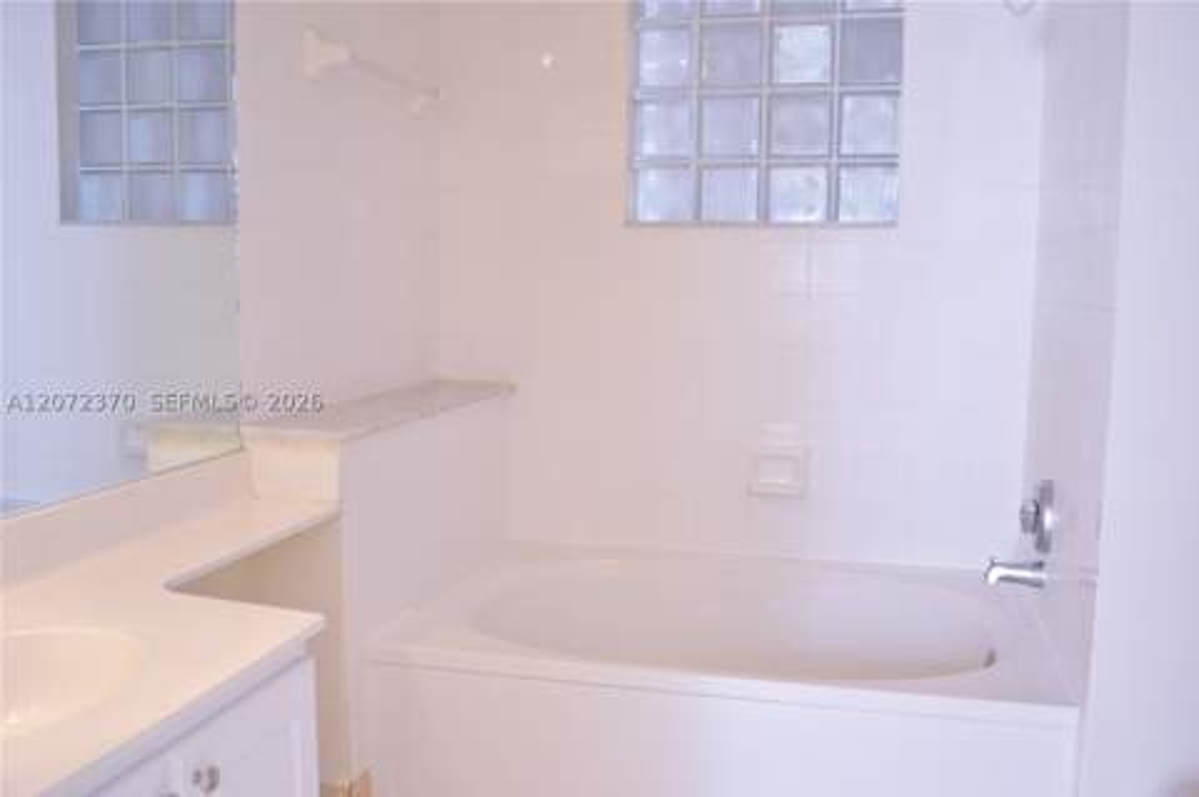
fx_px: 1098
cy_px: 398
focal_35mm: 33
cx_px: 600
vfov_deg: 39.9
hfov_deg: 57.3
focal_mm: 22
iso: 720
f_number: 3.8
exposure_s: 1/60
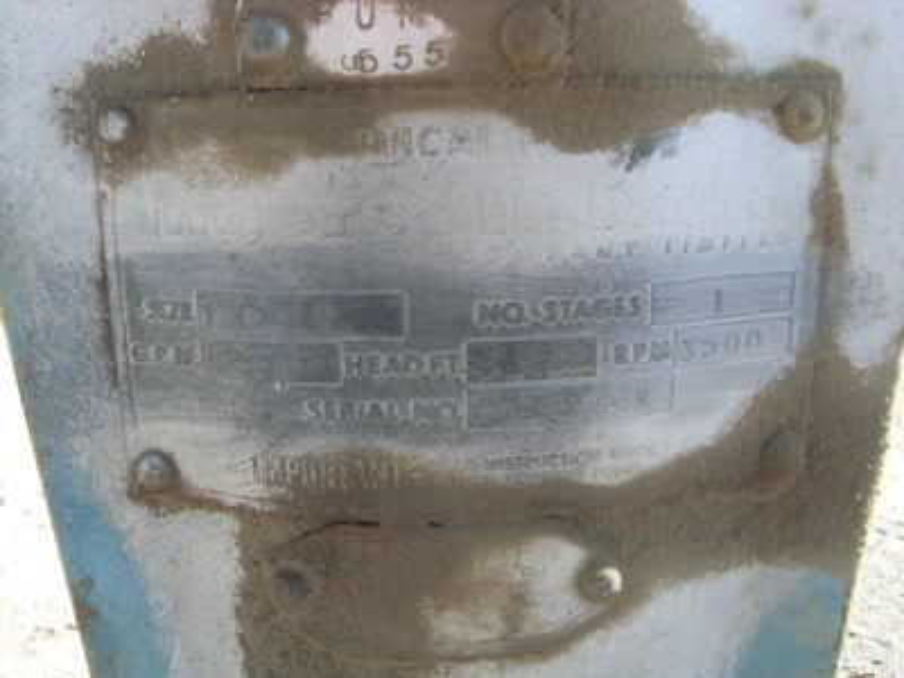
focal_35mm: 38
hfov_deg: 49.0
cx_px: 452
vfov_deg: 37.7
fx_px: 992
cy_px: 339
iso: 80
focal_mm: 6.3
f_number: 7.7
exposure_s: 1/60
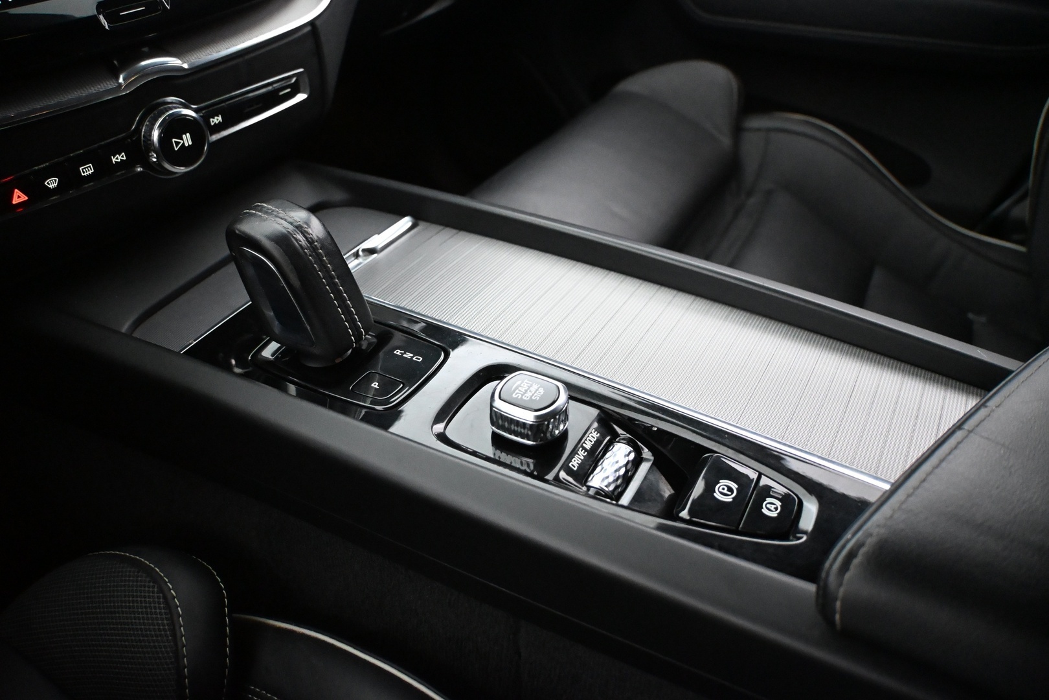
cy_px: 350
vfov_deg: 29.4
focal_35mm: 46
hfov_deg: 43.0
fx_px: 1333
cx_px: 524
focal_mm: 30.5
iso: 6400
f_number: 4.8
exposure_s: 1/60
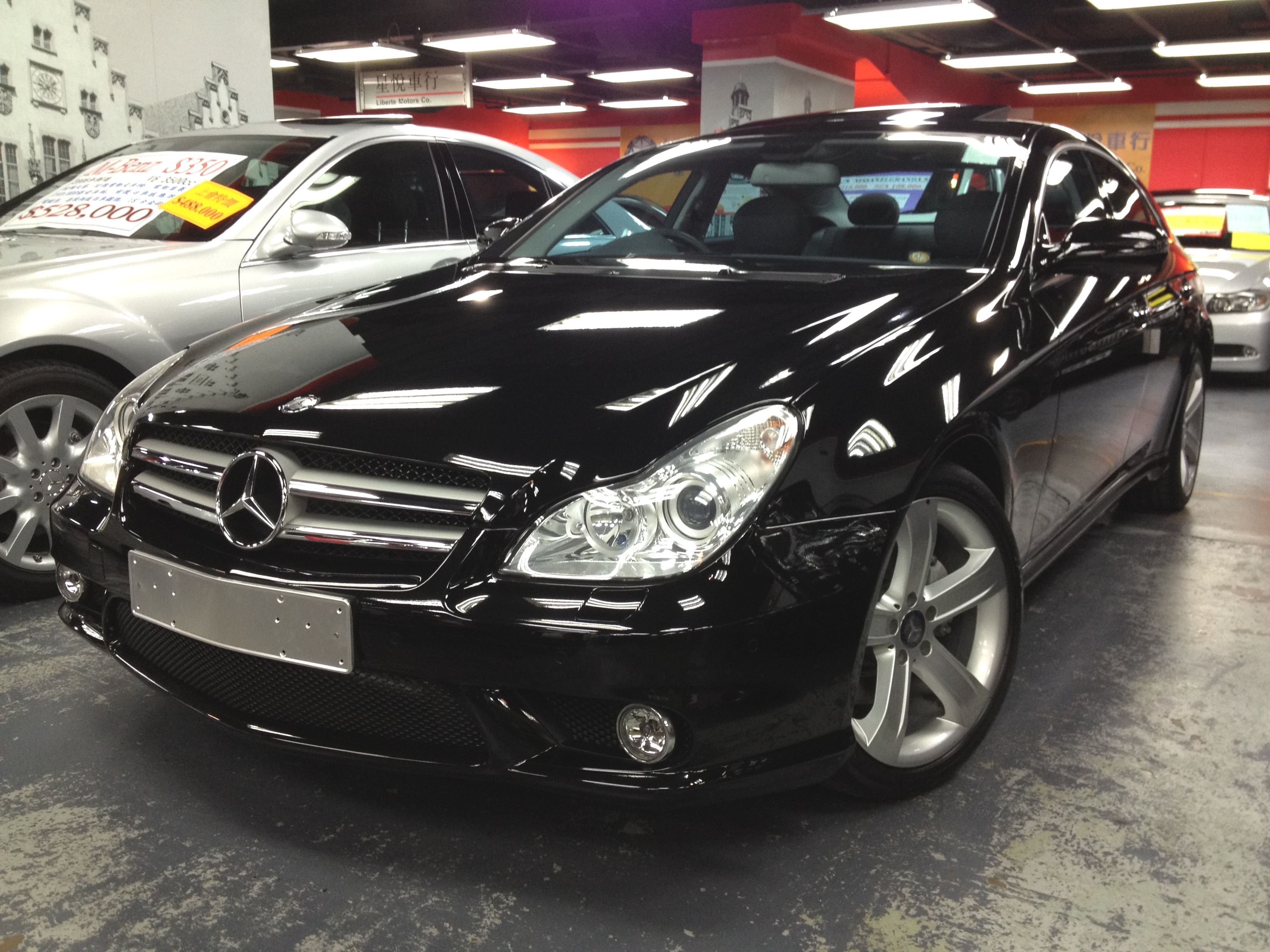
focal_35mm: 35
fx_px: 1284
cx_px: 635
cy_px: 476
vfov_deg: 40.7
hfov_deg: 52.6
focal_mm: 4.28
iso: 125
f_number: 2.4
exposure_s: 1/20
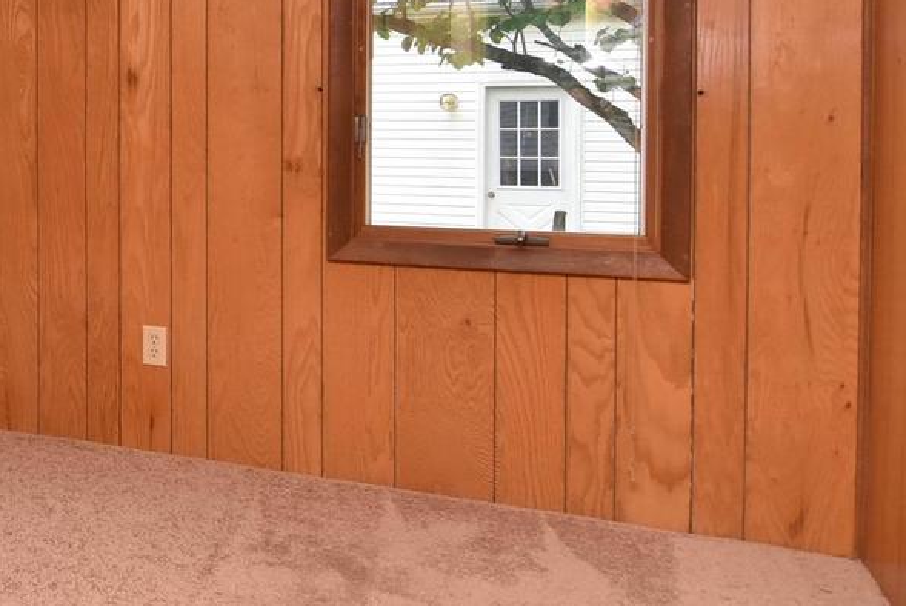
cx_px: -177
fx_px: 1108
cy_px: 140
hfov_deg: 35.3
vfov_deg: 30.0
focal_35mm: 44
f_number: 8
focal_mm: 12
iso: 800
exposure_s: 1/160
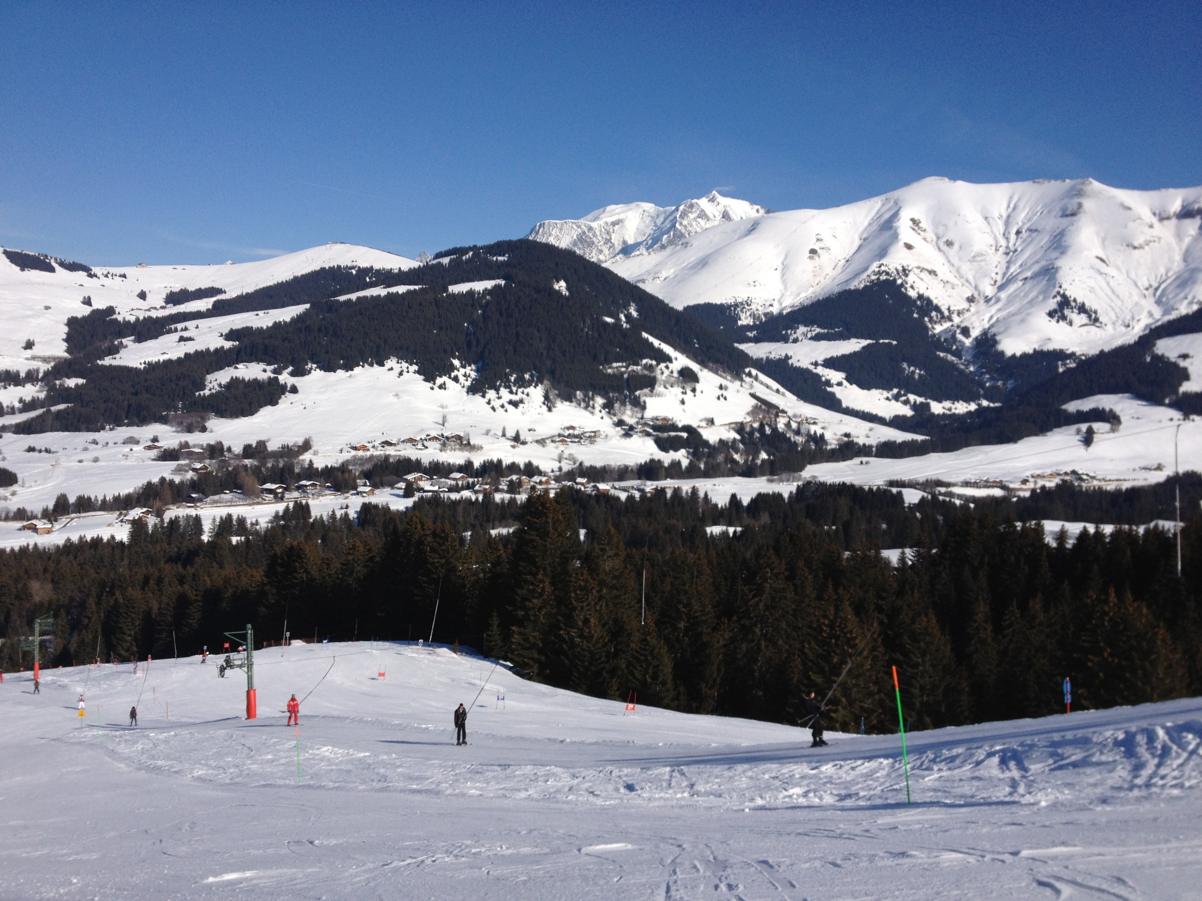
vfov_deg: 40.7
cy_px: 450
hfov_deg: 52.6
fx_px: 1215
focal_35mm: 35
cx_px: 601
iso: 64
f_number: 2.4
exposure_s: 1/3690
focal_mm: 4.28
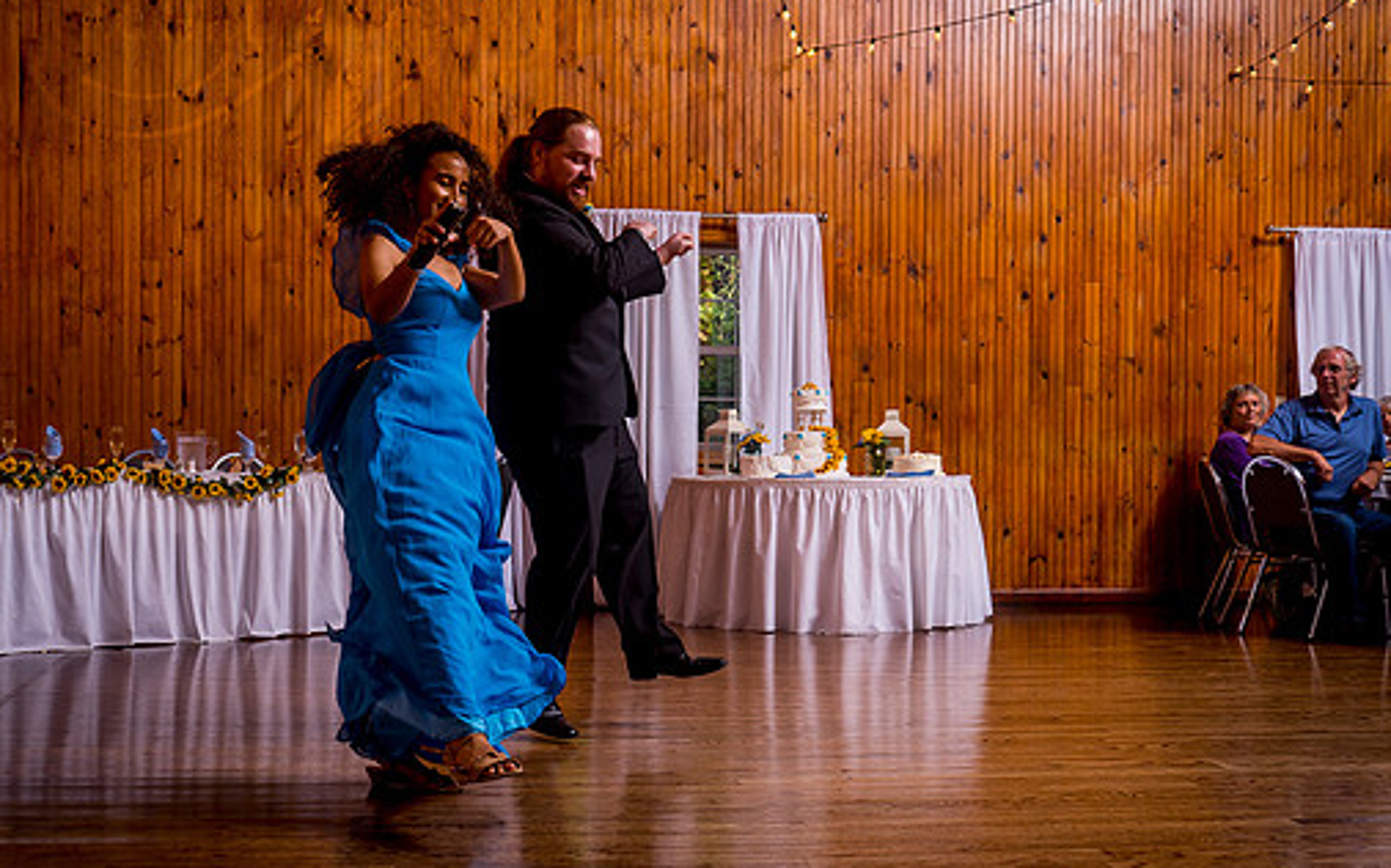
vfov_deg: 29.1
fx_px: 1668
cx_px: 558
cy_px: 513
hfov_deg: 45.0
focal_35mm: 44
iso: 200
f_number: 5.6
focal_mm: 28
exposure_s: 1/125
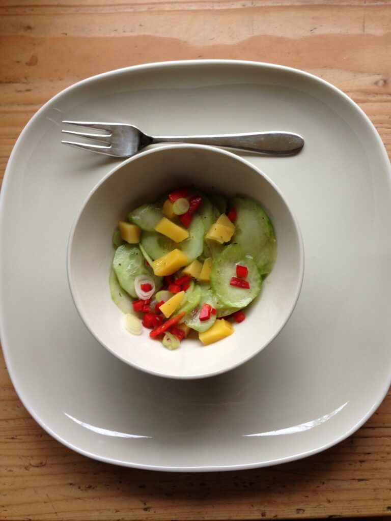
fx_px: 497
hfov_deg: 42.9
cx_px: 196
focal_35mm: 33
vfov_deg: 55.4
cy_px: 260
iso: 50
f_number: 2.4
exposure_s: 1/20
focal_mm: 4.13
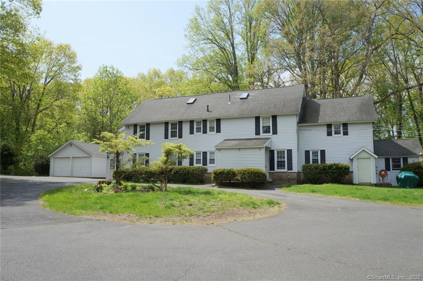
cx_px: 212
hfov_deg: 67.4
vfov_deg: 47.8
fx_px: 317
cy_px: 140
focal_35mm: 27
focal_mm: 18
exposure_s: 1/640
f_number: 8
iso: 200
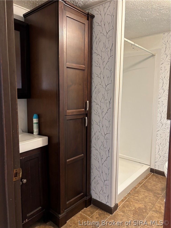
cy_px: 114
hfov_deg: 53.1
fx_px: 171
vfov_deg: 67.3
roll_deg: -0.3
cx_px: 86
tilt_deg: -7.2
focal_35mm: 26
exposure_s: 1/60
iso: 320
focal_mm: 5.96
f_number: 1.6
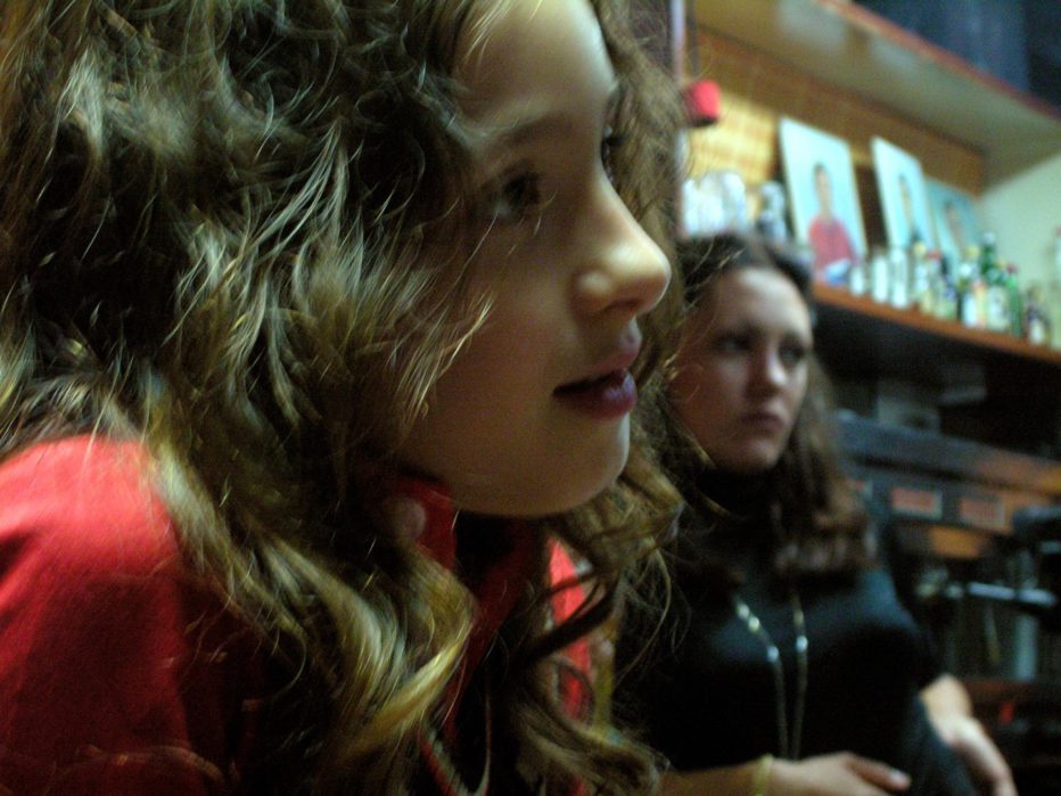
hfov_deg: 23.0
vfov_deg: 17.4
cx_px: 530
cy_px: 398
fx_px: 2605
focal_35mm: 85
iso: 400
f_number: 4.9
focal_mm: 21.6
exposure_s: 1/30
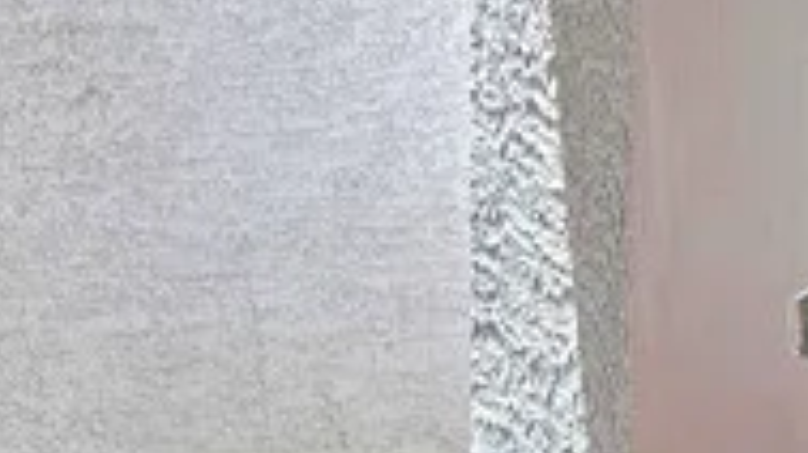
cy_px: -141
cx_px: 1411
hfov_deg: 14.2
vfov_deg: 8.8
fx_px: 2912
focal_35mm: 136
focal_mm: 5.4
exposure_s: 1/1429
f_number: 1.8
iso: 80
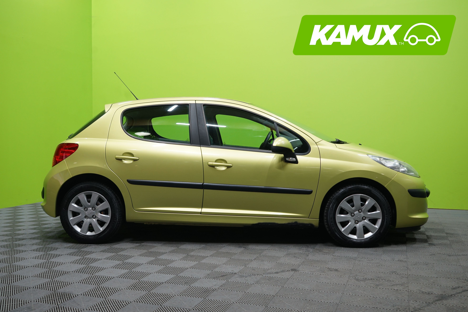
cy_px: 156
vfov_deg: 37.9
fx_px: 455
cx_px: 234
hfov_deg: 54.4
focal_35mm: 35
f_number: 5.6
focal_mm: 35
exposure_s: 1/20
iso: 640
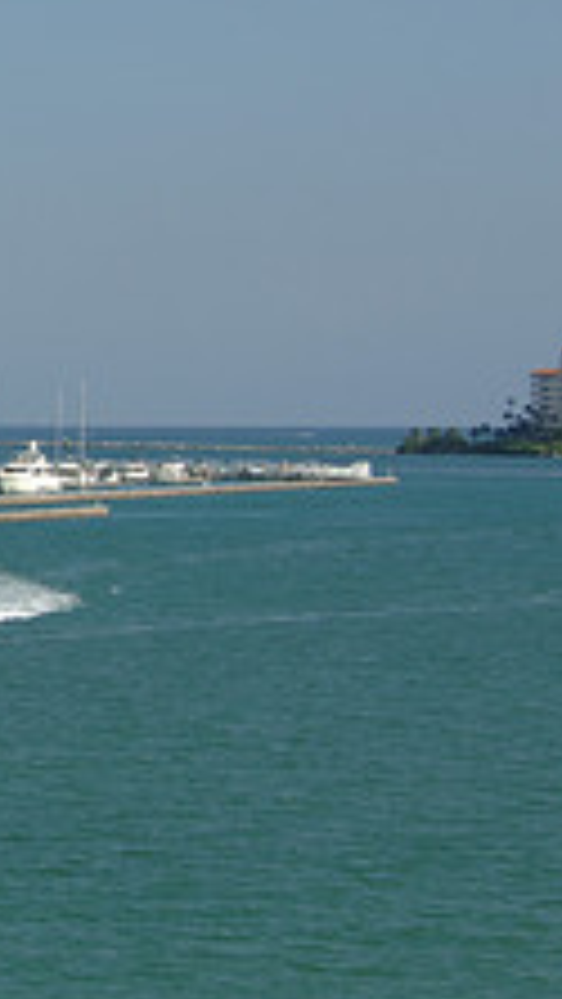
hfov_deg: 6.9
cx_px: -522
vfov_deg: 12.5
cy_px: 367
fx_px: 4553
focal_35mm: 172
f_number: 8
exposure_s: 1/250
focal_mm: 42
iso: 100
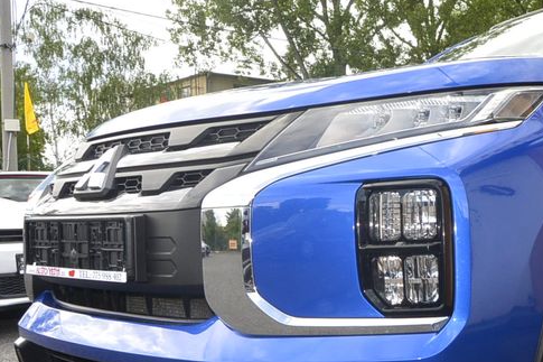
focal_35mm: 57
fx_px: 859
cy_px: 233
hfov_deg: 33.2
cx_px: 493
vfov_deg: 23.7
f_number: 6.3
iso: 160
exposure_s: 1/250
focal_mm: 10
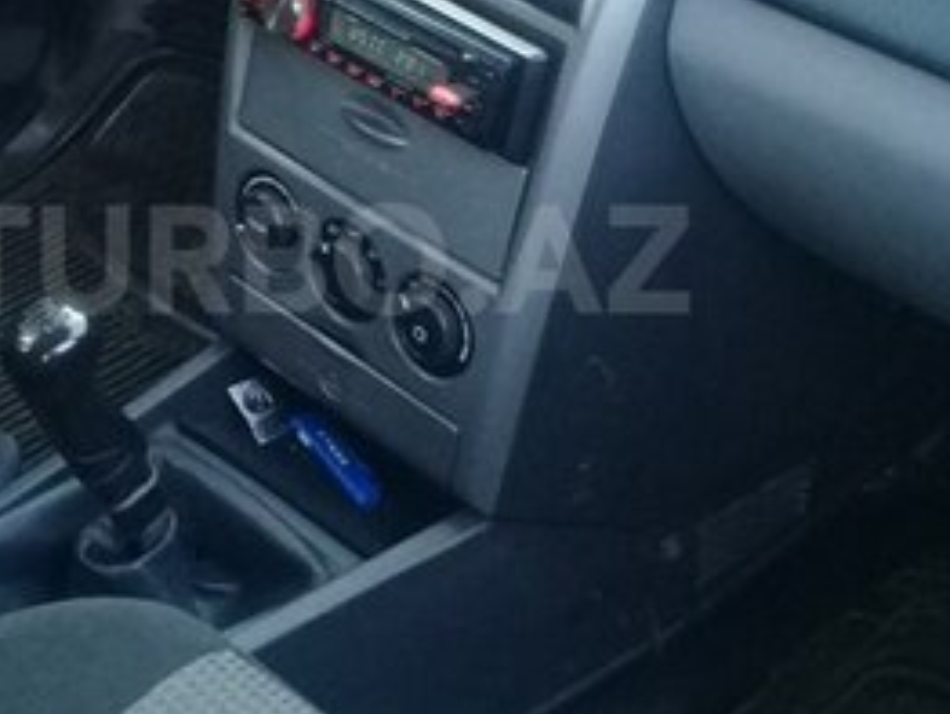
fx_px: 2143
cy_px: 259
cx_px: 319
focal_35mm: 78
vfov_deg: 18.9
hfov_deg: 24.9
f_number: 2.2
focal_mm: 3.3
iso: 200
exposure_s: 1/25
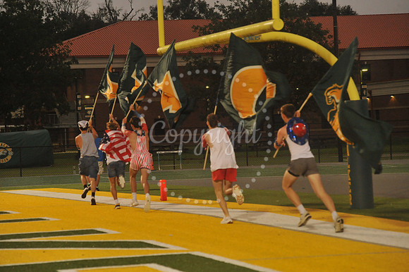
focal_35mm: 155
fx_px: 1760
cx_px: 204
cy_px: 136
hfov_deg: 13.3
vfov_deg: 8.8
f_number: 5.6
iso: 4000
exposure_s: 1/320
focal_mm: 155
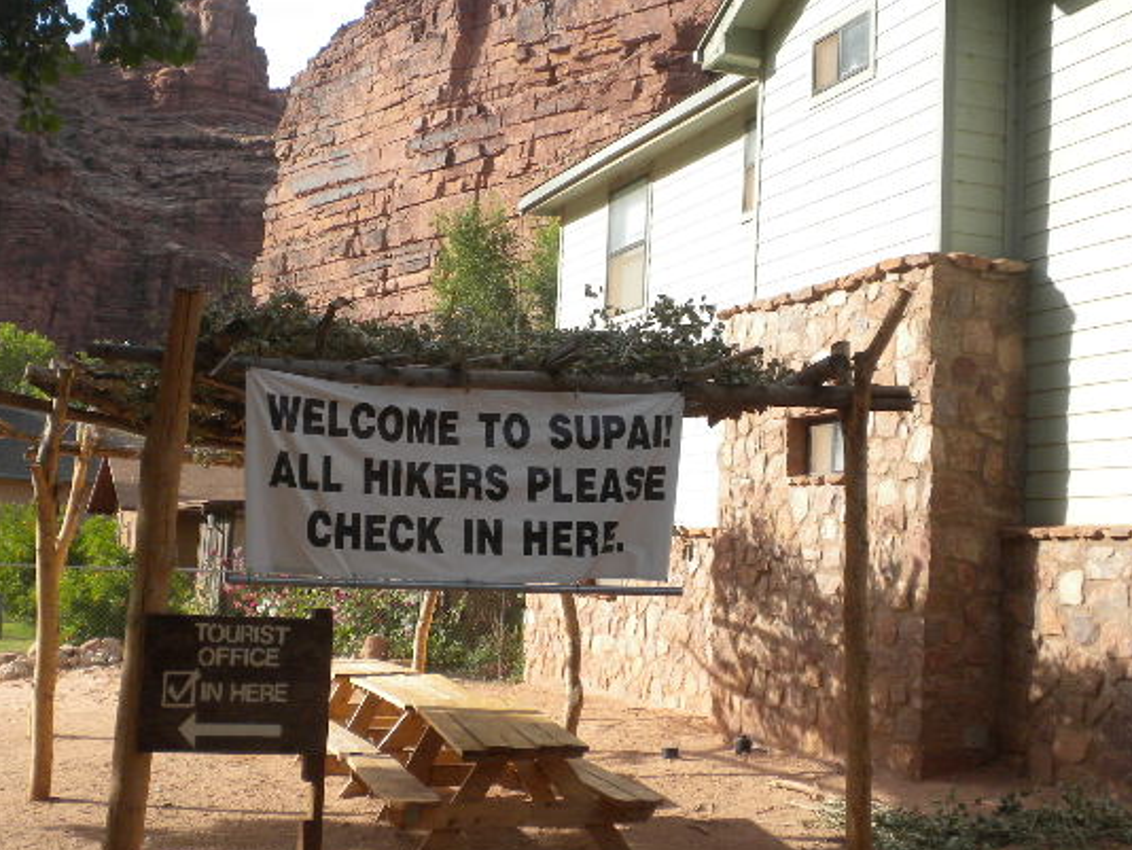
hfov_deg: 35.5
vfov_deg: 27.0
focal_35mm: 54
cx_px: 513
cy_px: 395
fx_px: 1767
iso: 118
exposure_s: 1/561
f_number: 3.5
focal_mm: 6.6
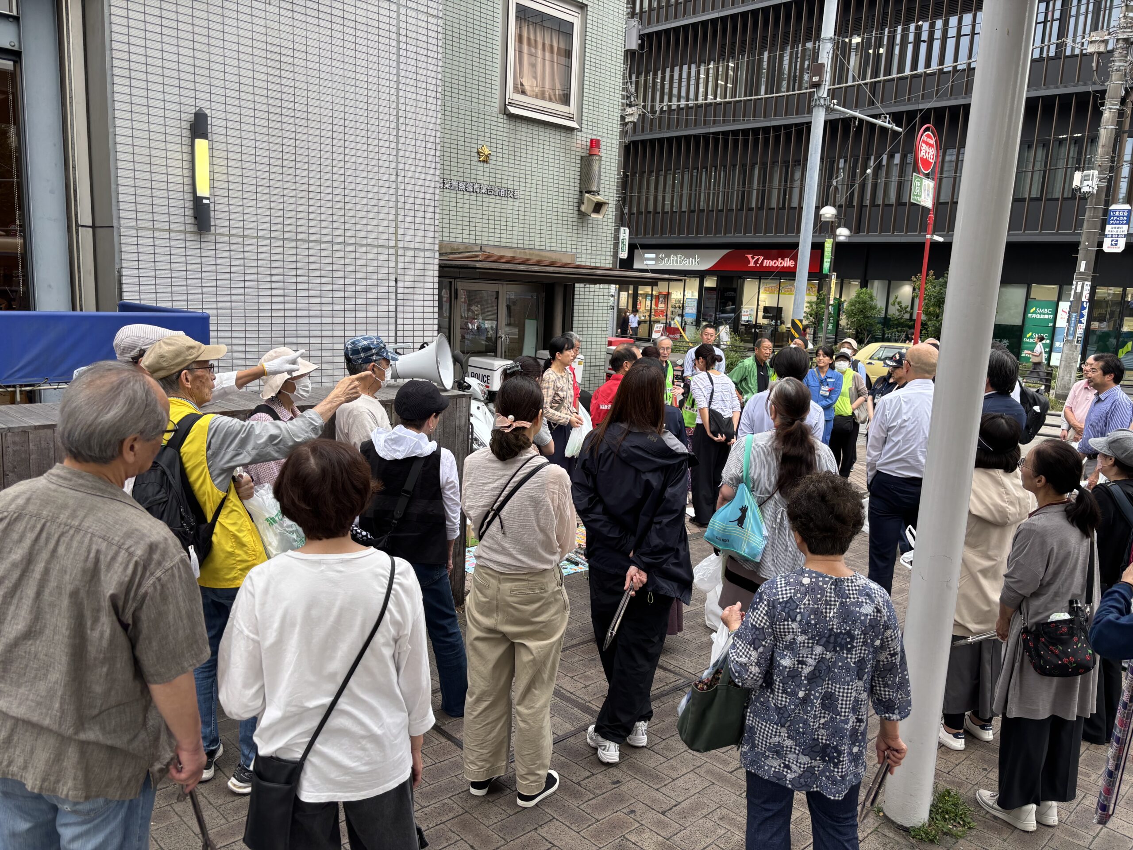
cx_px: 566
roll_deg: -1.6
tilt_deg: -10.8
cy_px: 425
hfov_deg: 67.3
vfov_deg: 53.1
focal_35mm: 26
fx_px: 851
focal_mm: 5.96
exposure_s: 1/121
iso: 32
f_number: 1.6
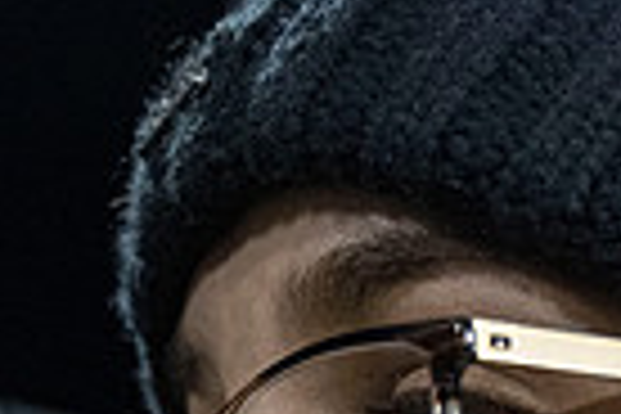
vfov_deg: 8.8
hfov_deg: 13.6
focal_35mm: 151
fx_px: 2605
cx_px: 436
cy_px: 700
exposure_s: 1/500
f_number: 4
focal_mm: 36
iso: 3200
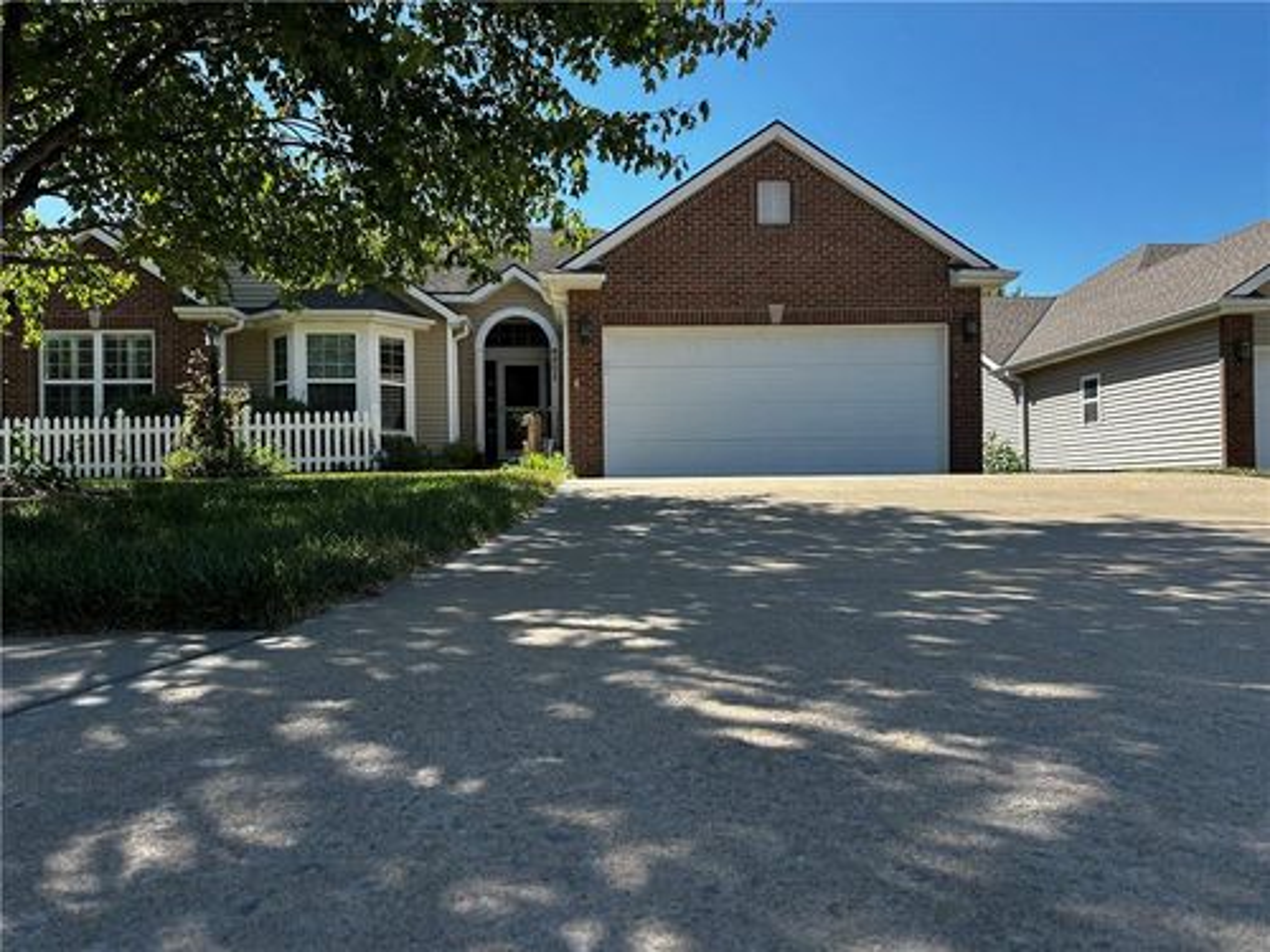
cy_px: 476
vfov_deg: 56.8
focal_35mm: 24
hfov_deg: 71.6
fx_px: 881
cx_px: 635
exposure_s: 1/1988
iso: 80
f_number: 1.78
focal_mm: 6.86
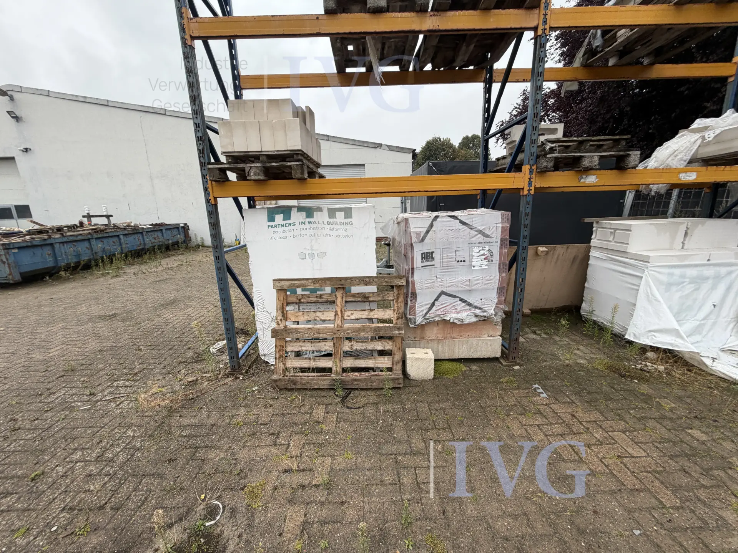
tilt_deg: -15.0
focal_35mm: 14
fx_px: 298
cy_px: 276
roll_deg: -1.8
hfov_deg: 102.1
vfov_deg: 85.7
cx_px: 369
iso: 40
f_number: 2.2
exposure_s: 1/192
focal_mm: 2.22
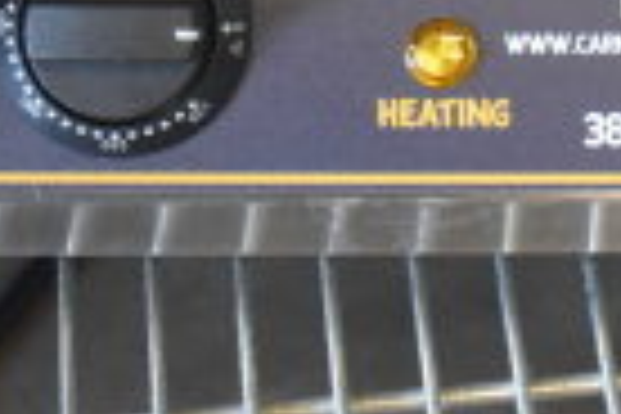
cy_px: -497
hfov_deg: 11.4
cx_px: 603
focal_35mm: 179
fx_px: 3091
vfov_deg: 7.3
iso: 1250
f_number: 4
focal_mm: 27
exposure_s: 1/40
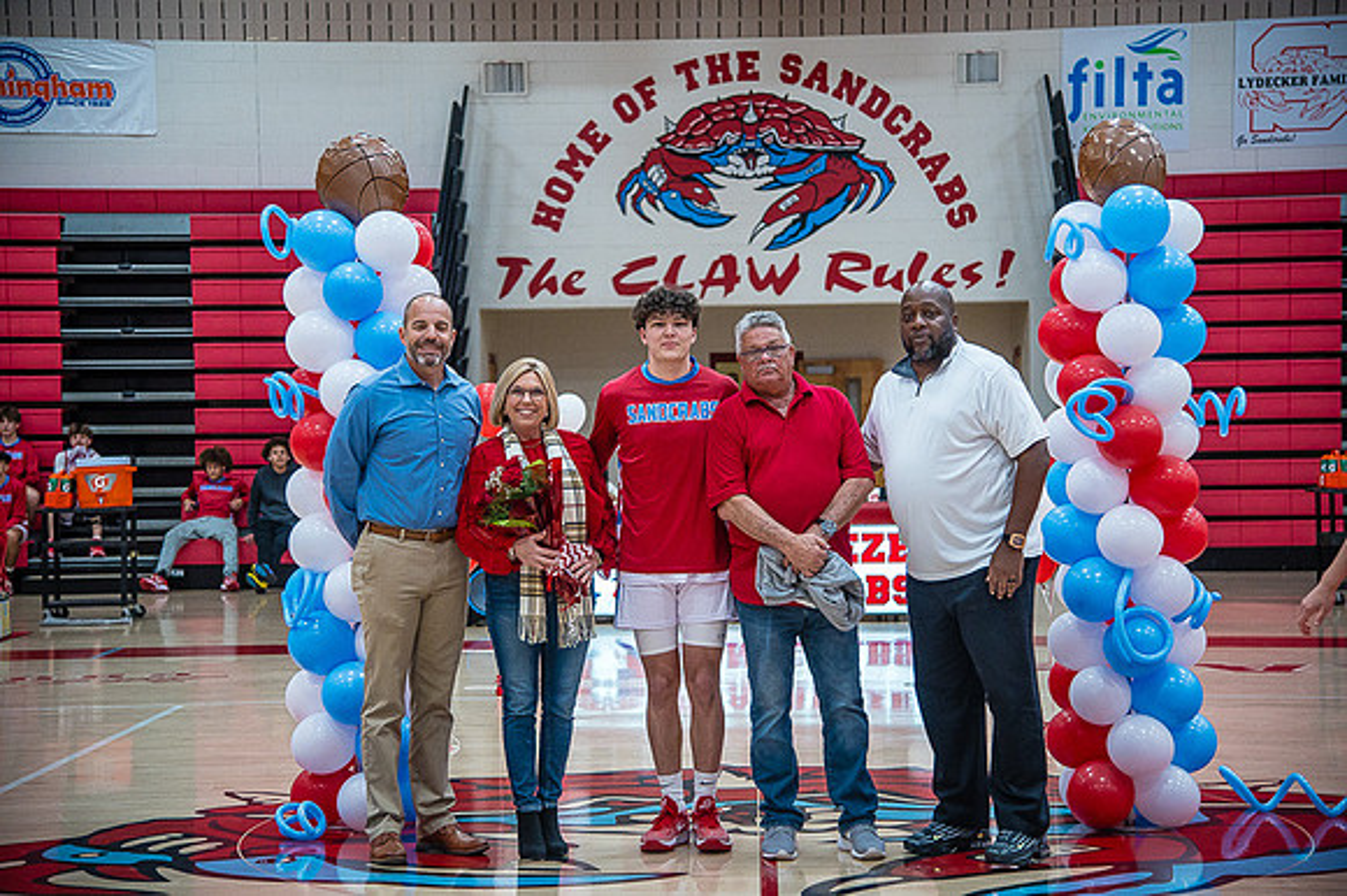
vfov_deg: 19.4
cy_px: 448
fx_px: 2618
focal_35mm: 70
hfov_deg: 28.9
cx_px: 674
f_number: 4
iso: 2000
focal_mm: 70
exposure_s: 1/320
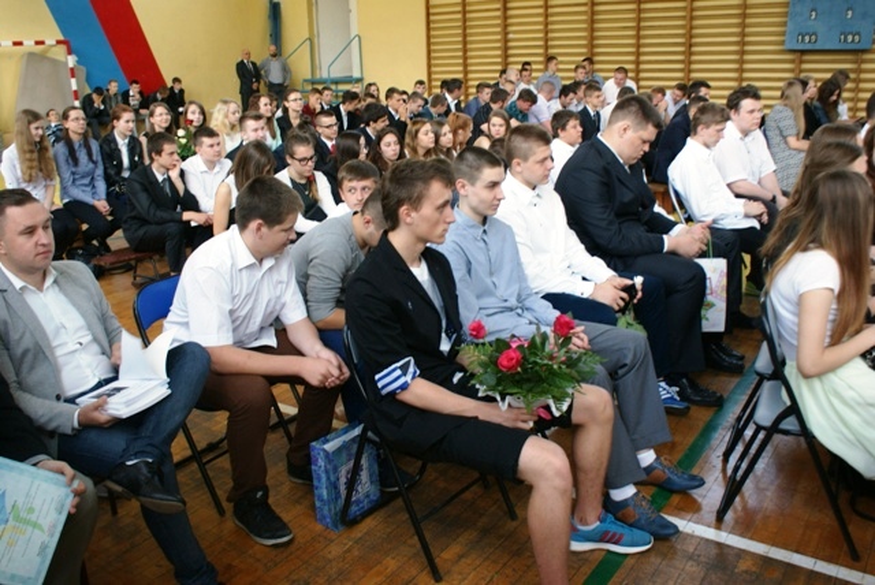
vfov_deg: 43.7
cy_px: 292
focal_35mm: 30
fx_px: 730
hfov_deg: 61.9
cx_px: 438
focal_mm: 20
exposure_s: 1/40
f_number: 4
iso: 100
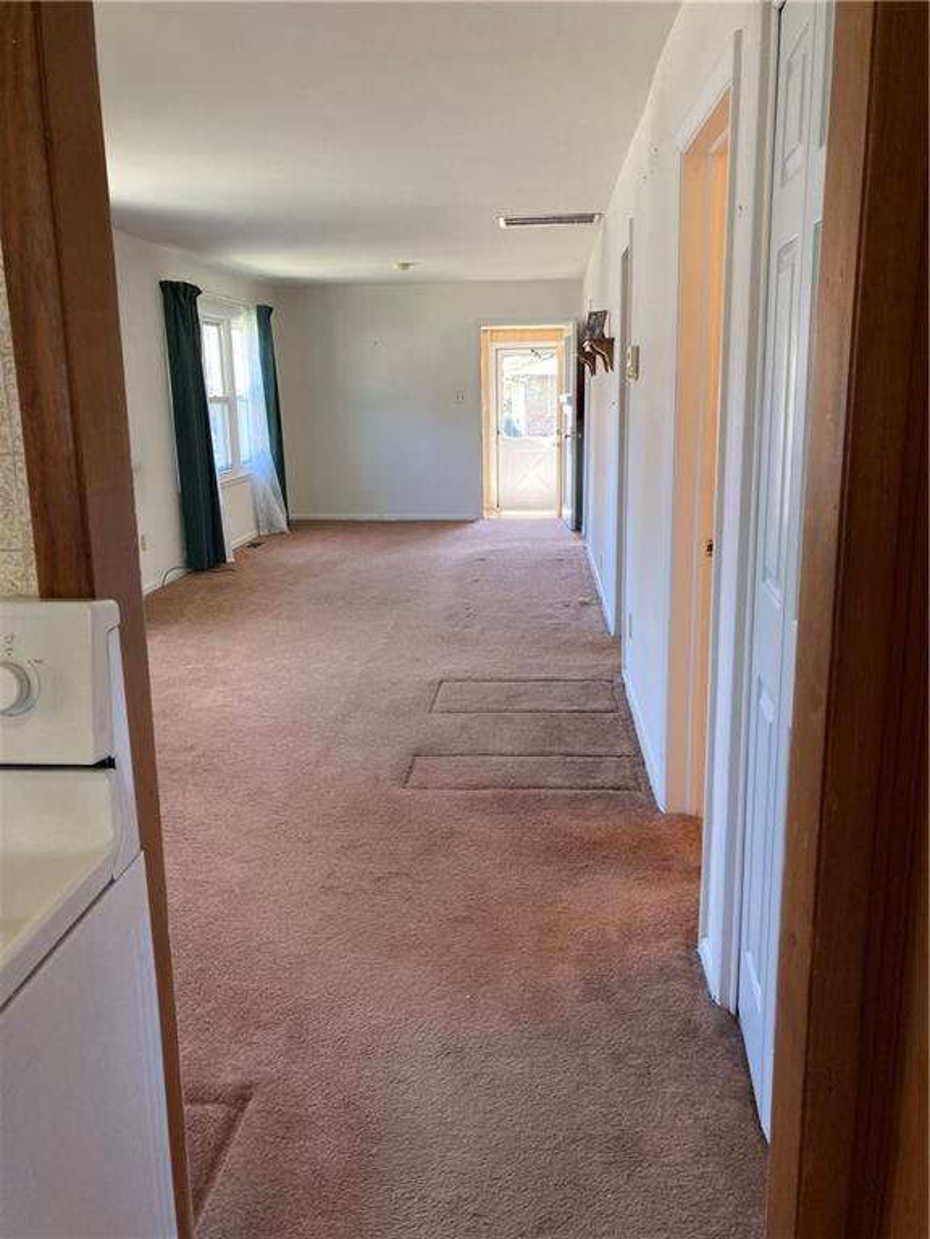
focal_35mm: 28
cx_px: 465
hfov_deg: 49.7
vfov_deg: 63.4
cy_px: 620
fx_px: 1003
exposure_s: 1/60
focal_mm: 3.99
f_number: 1.8
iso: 64
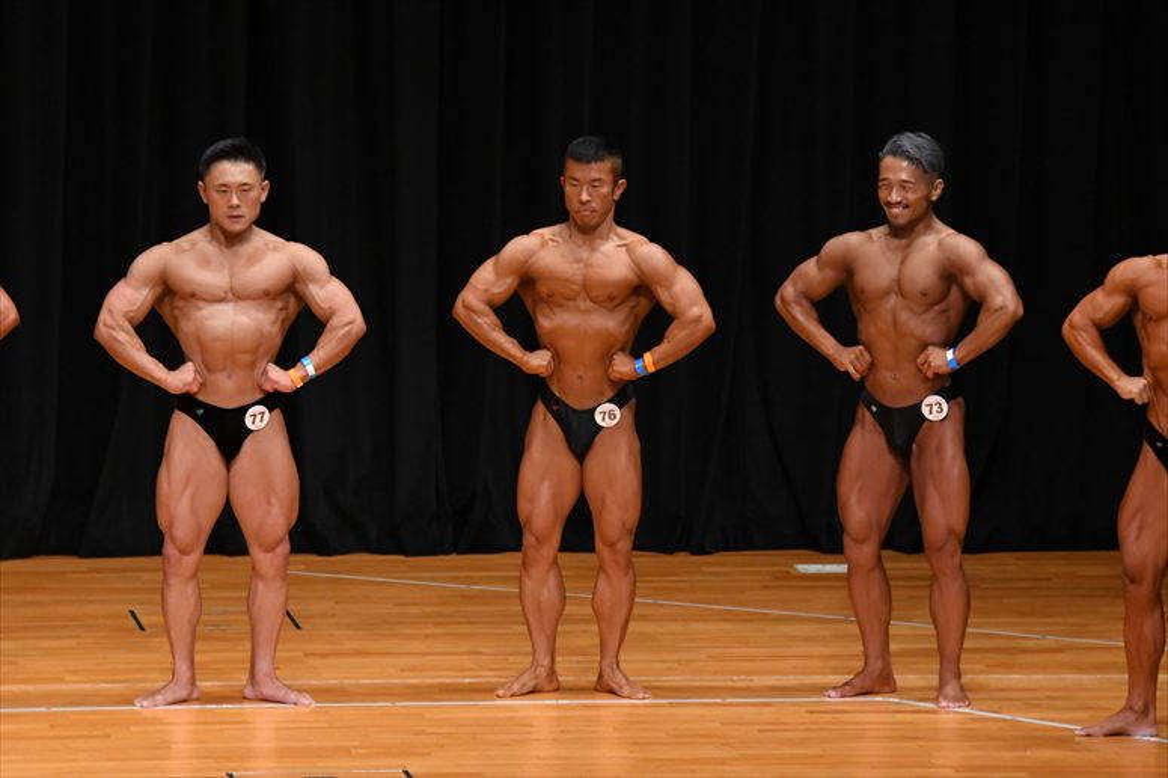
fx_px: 8269
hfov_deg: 8.1
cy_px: 389
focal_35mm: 255
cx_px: 584
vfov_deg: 5.4
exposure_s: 1/400
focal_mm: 170
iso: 3200
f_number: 5.6
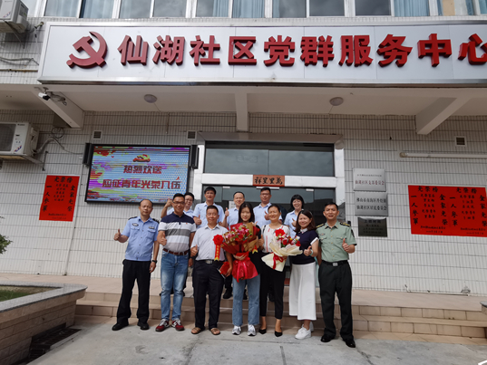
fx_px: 267
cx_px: 239
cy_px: 193
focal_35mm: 19
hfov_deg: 84.6
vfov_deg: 68.6
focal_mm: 2.26
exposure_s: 1/1623
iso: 50
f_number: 2.2
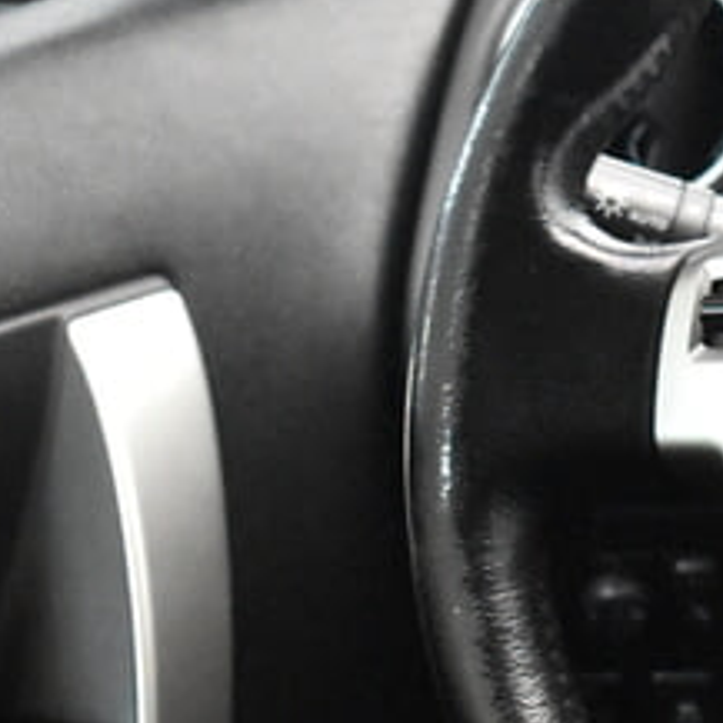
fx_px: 3870
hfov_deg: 10.1
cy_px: 396
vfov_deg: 10.7
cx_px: 1269
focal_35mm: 164
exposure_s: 1/50
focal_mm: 31
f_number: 4.2
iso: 7200
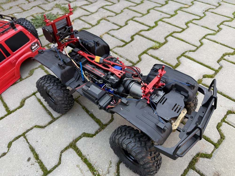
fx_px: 163
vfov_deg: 56.8
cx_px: 118
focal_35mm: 24
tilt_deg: -47.7
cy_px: 88
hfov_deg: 71.6
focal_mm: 6.76
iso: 64
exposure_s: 1/281
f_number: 1.78
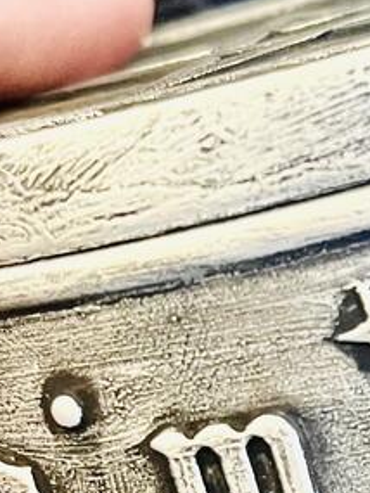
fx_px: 1951
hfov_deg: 10.6
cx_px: 447
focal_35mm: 137
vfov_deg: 13.8
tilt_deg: -77.8
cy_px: 652
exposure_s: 1/33
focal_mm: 5.1
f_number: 1.6
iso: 400
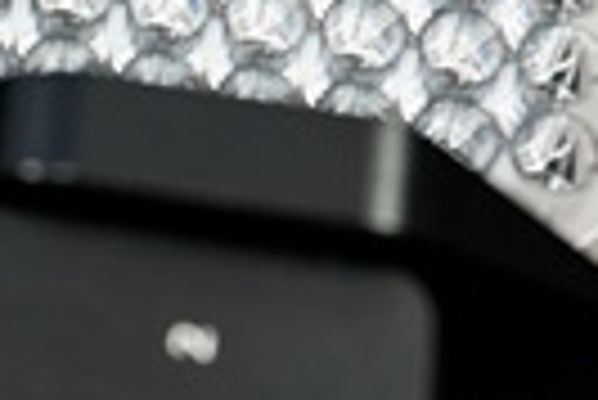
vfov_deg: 4.0
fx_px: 5621
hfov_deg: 6.0
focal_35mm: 338
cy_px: -596
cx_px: -522
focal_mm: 50
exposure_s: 1/50
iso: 160
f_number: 2.8
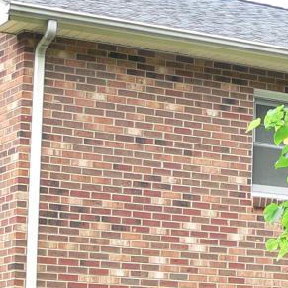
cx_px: 428
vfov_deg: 12.3
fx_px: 1318
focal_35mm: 140
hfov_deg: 11.9
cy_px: 312
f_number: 2.8
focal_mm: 6
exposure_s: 1/80
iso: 80
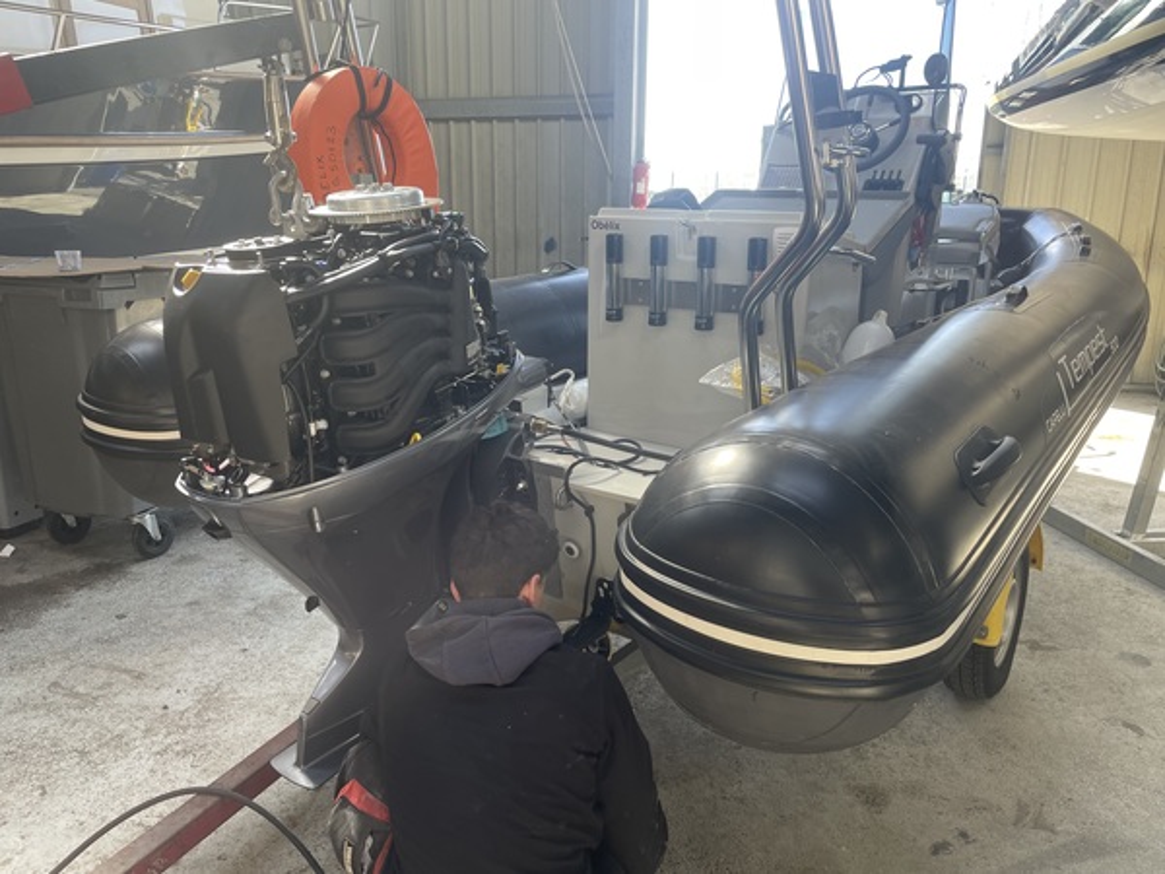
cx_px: 582
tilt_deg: -13.4
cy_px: 437
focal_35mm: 26
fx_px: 875
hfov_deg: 67.3
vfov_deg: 53.1
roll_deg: -0.2
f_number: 1.6
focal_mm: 4.2
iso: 40
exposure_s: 1/121
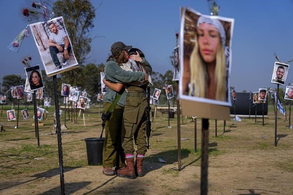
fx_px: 415
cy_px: 98
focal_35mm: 51
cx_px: 146
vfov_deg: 26.5
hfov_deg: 38.9
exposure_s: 1/1000
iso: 50
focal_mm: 51
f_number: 2.8
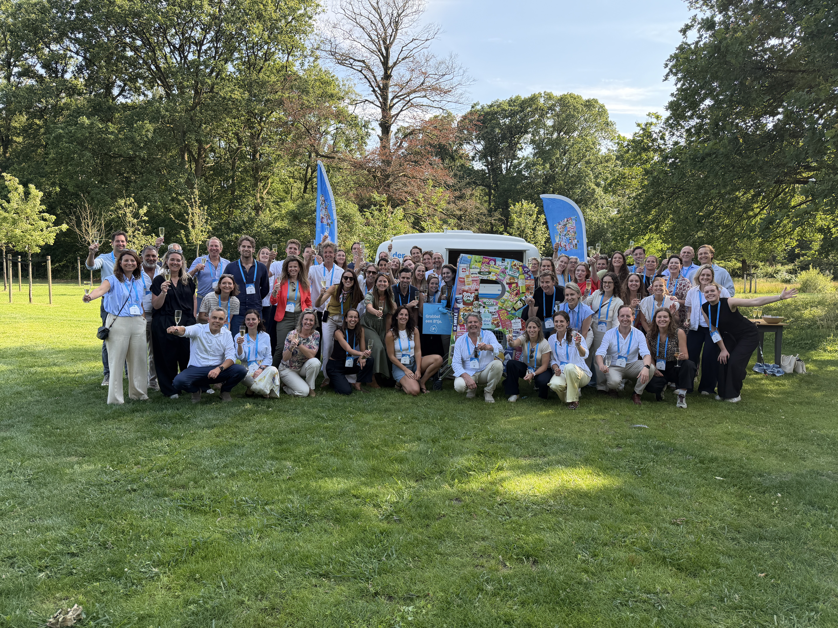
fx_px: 581
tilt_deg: -4.1
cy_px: 314
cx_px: 419
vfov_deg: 56.8
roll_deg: -0.6
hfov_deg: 71.6
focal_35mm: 24
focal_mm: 6.76
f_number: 1.78
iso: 100
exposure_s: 1/931
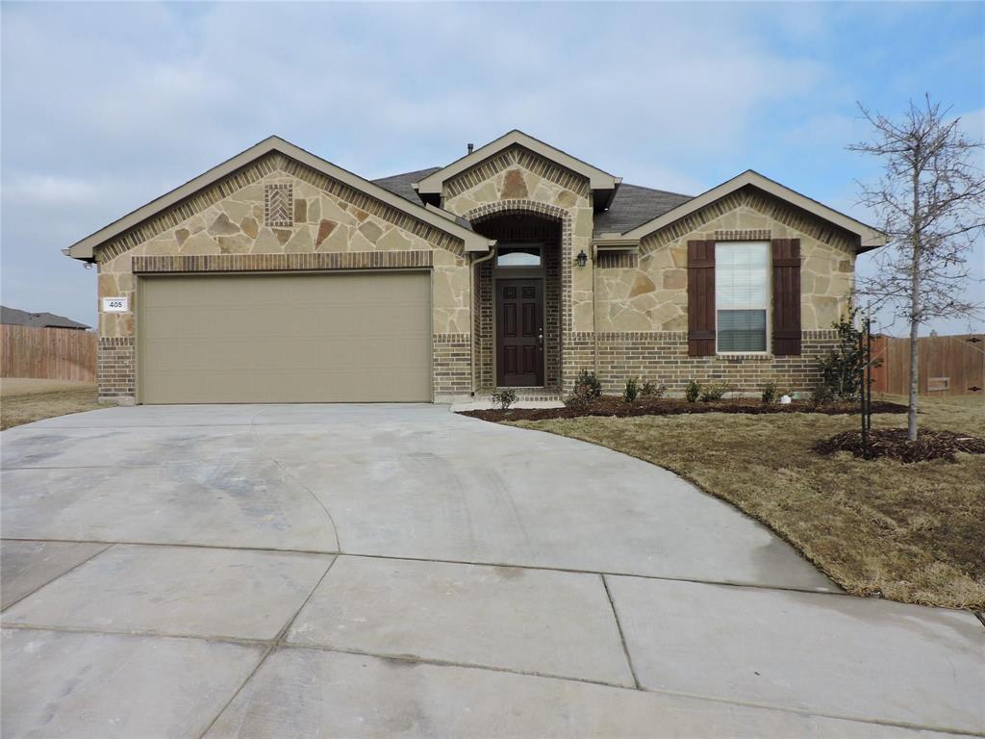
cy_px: 370
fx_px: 683
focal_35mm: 24
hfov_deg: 71.6
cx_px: 492
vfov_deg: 56.8
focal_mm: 4.3
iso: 100
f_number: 3
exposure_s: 1/1000
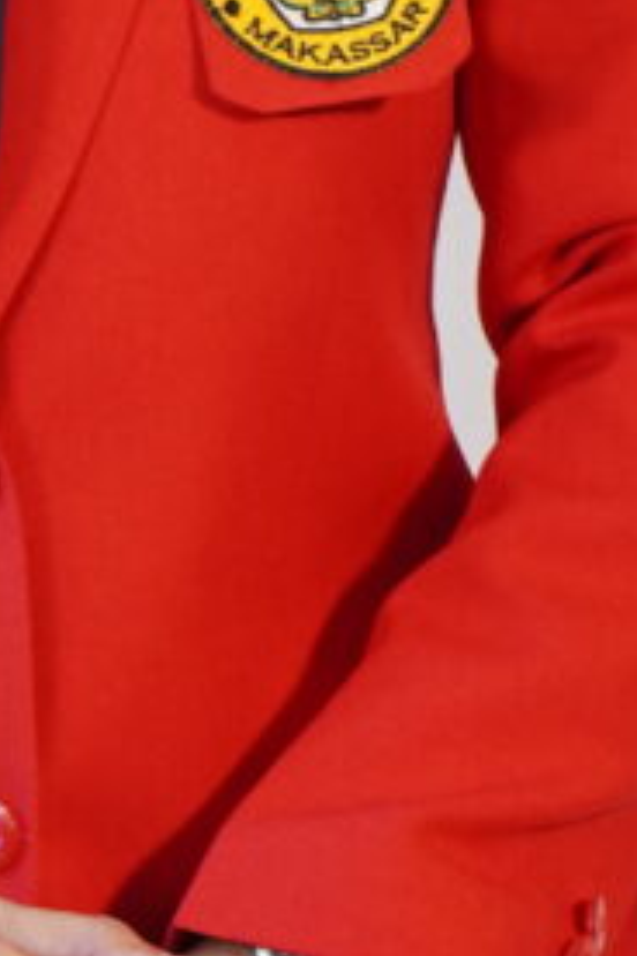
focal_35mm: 300
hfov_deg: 4.6
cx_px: 2
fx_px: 7962
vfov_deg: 6.8
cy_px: -66
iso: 1250
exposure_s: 1/80
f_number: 5.6
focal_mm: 54
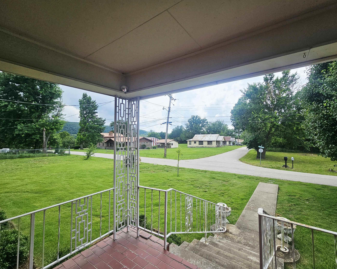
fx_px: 140
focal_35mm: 14
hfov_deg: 100.5
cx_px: 183
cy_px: 133
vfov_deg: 88.0
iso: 50
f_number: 2.2
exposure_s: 1/1667
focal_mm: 2.2
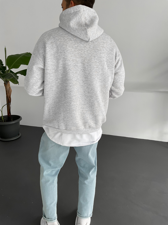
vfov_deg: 61.7
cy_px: 112
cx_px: 84
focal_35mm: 29
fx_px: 188
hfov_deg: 48.2
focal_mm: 3
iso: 32
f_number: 1.8
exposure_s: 1/120
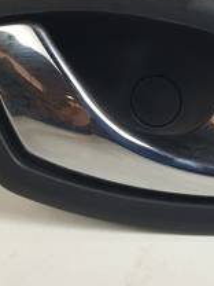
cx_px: 163
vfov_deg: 38.0
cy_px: 109
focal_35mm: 50
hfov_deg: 28.6
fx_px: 412
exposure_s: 1/270
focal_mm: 4.3
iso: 50
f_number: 1.5
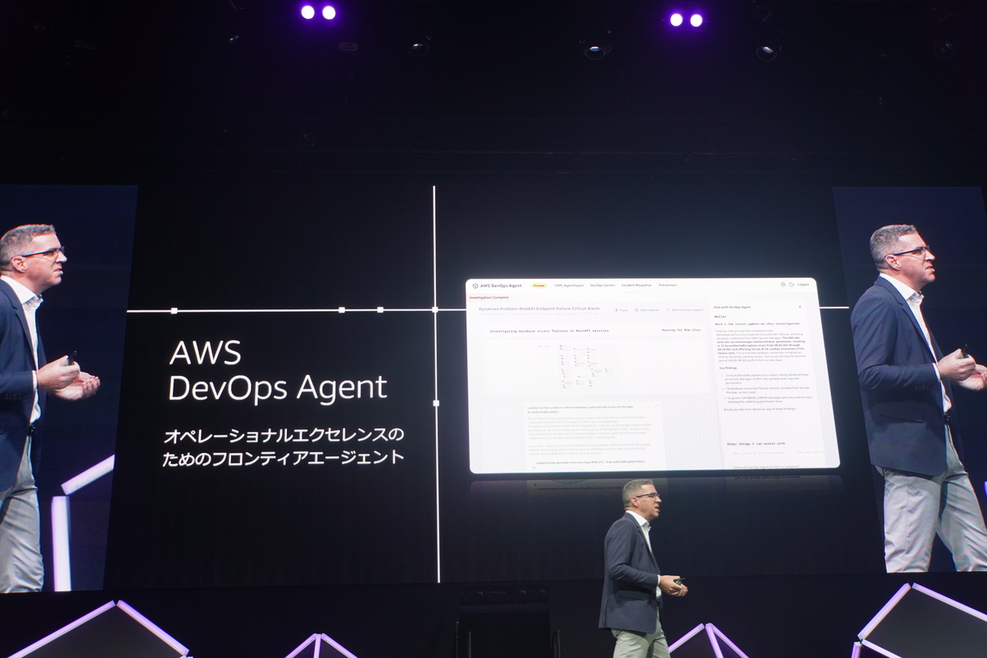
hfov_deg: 47.3
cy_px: 329
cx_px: 494
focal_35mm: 41
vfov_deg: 32.6
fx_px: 1127
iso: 250
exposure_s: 1/50
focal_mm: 27.4
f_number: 4
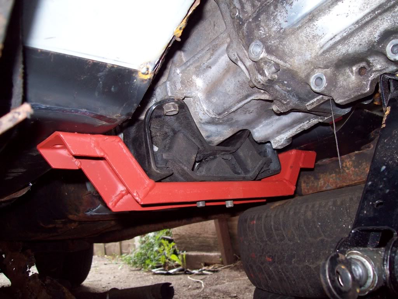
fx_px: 414
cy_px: 150
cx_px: 199
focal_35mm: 36
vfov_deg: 39.7
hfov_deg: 51.4
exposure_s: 1/64
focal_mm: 6
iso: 80
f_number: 2.7
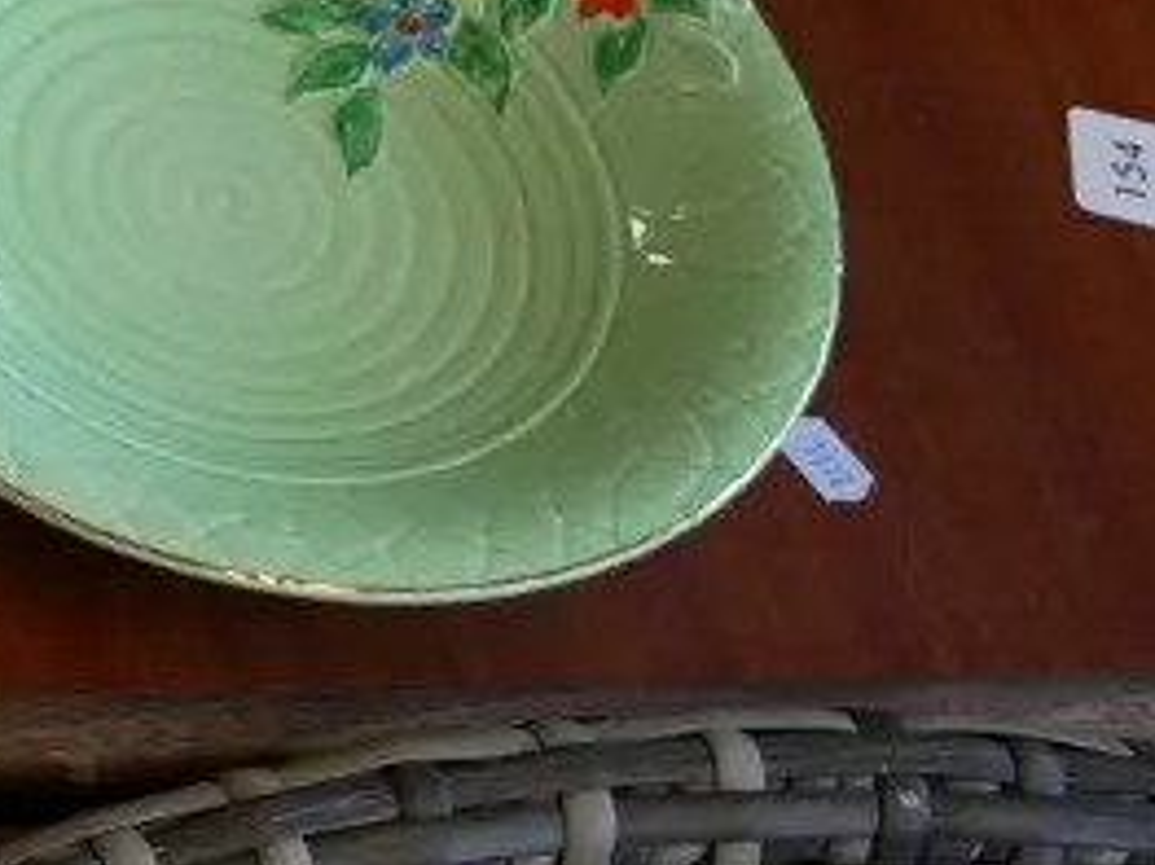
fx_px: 5203
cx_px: -1085
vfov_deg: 9.5
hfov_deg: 11.5
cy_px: 31
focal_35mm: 156
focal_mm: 20
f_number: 4.1
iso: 400
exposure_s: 1/60
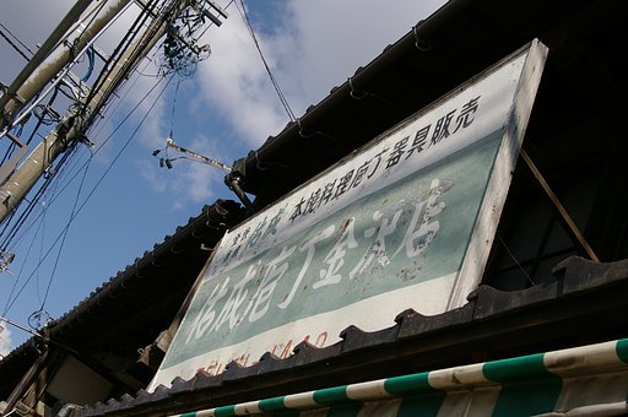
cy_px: 208
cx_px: 314
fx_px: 732
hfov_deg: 46.5
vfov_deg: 31.8
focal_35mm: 42
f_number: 8
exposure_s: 1/500
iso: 200
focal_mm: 28
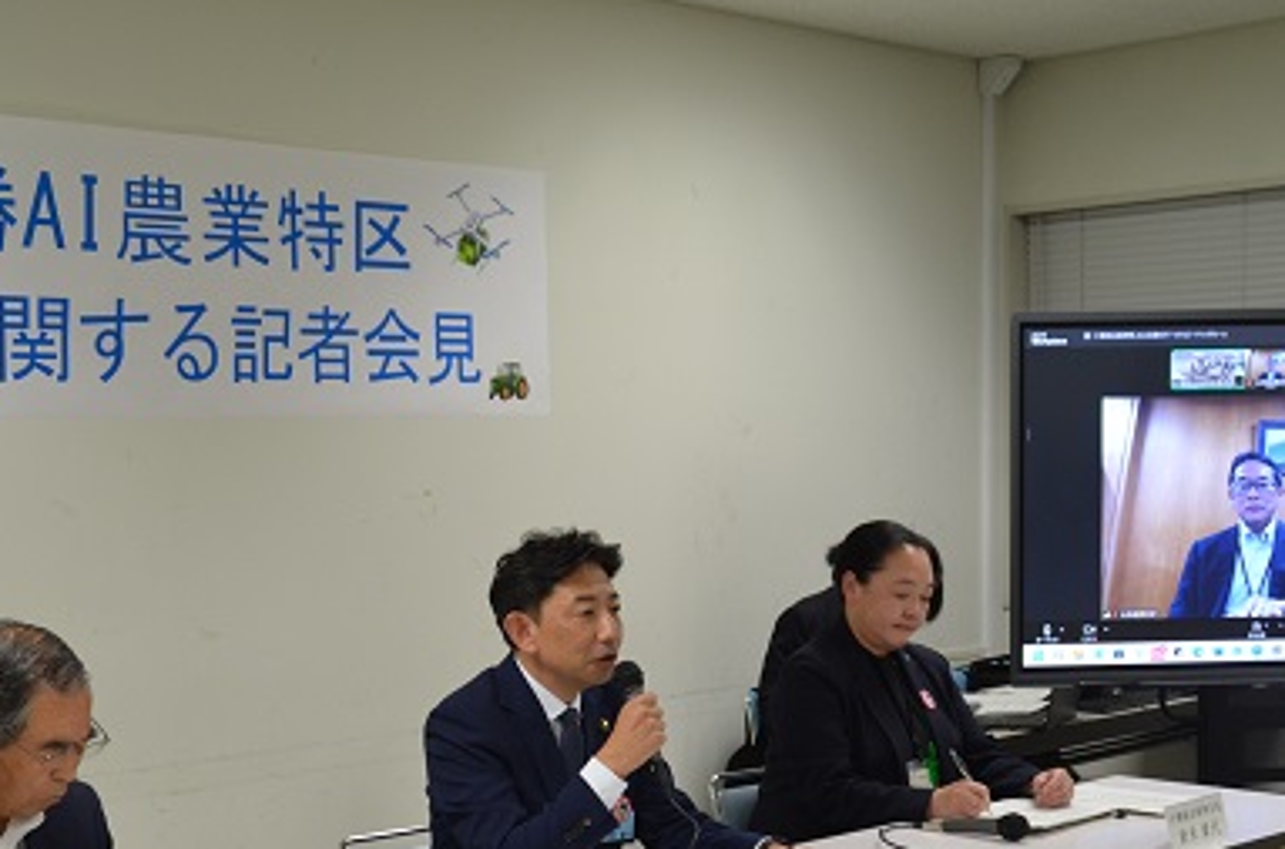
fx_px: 2092
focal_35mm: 59
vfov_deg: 22.7
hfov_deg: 34.0
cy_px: 656
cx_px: 513
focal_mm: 25
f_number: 4
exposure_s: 1/60
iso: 720
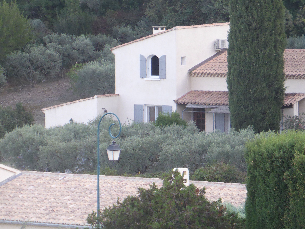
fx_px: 3234
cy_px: 85
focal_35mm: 367
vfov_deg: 4.1
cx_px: 198
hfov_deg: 5.4
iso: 160
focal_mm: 44.4
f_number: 5.7
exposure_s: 1/80
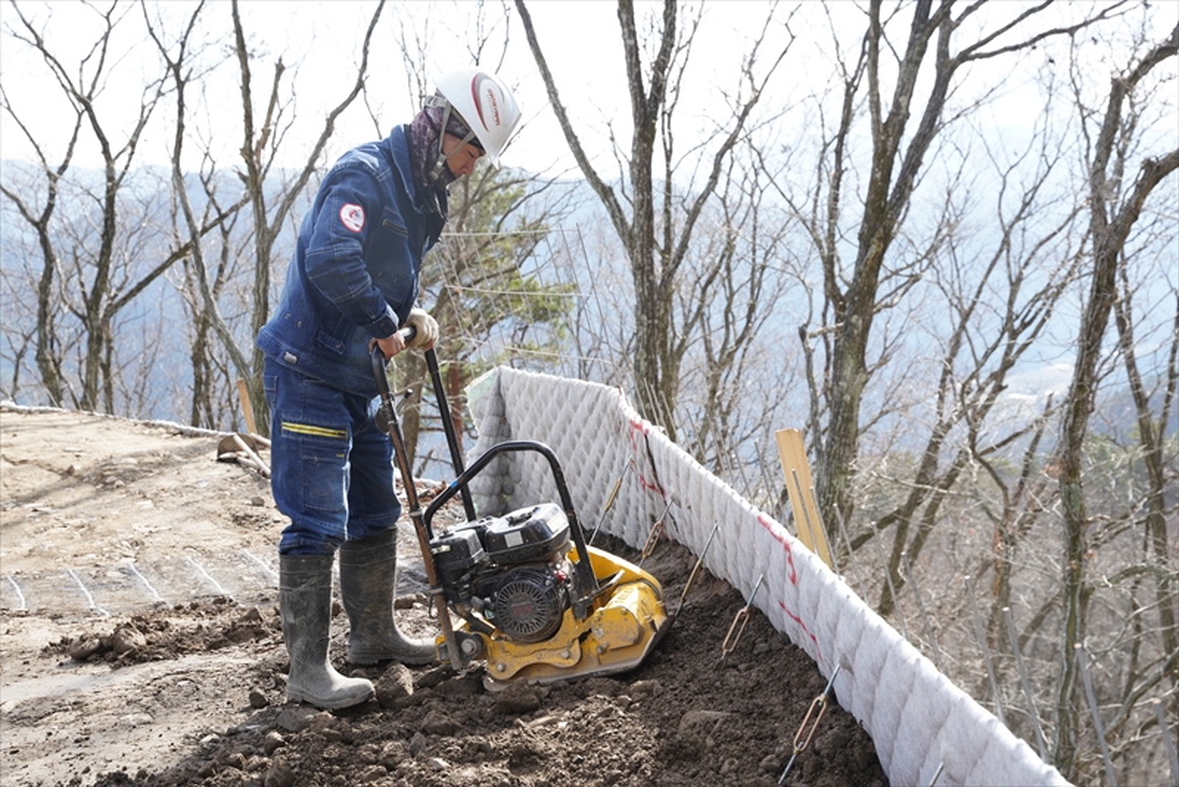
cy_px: 394
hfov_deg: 40.0
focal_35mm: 50
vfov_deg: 27.3
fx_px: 1622
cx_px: 590
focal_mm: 49.5
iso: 800
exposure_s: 1/1000
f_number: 5.6
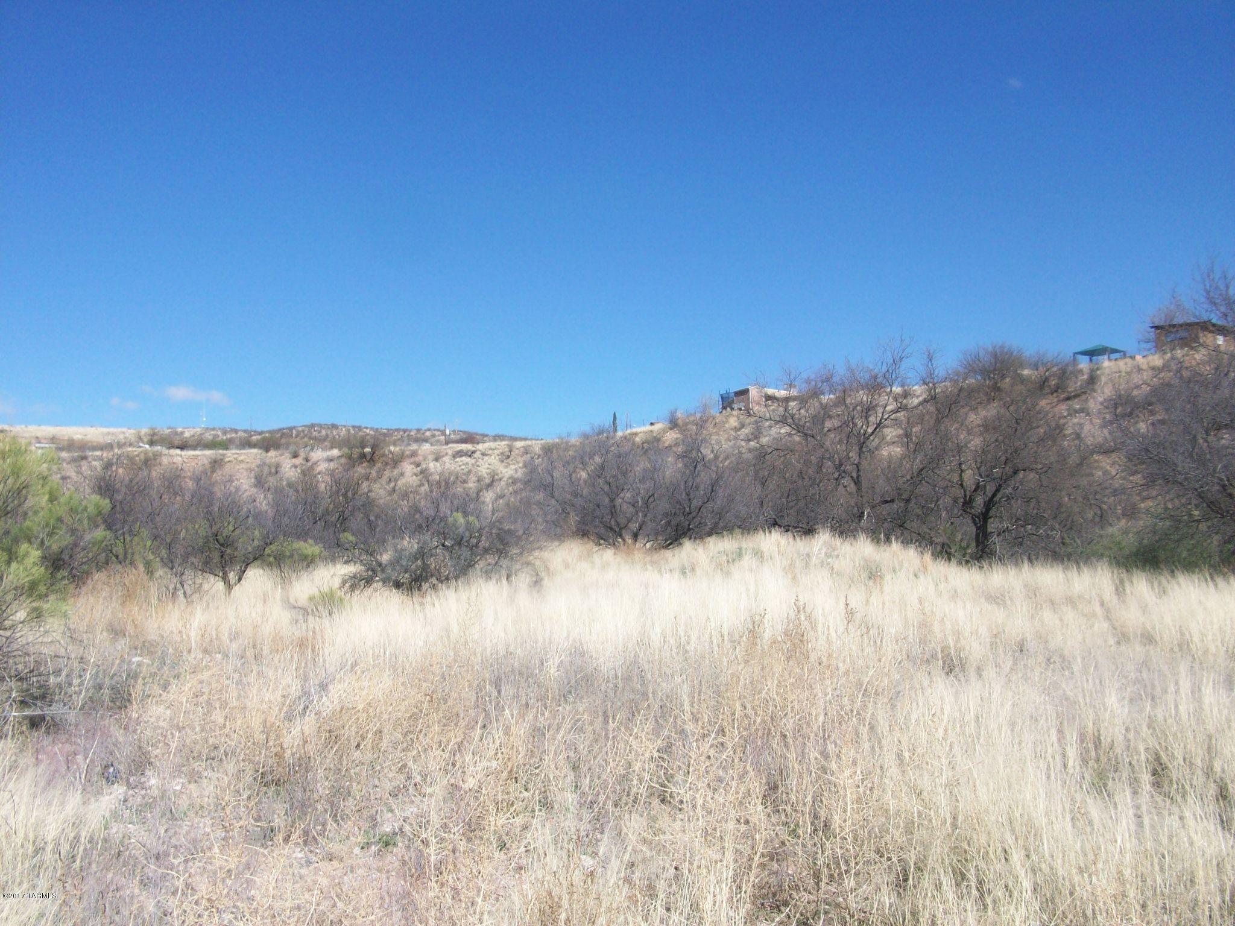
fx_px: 1213
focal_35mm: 34
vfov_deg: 41.8
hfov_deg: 54.0
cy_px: 463
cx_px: 618
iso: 64
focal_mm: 5.7
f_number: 5.5
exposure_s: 1/330
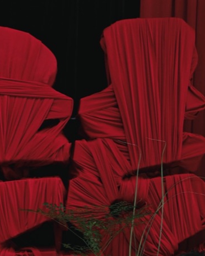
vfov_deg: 16.0
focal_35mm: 115
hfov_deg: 13.4
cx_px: 60
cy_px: 320
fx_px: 872
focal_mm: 35
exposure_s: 1/60
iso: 500
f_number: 6.3
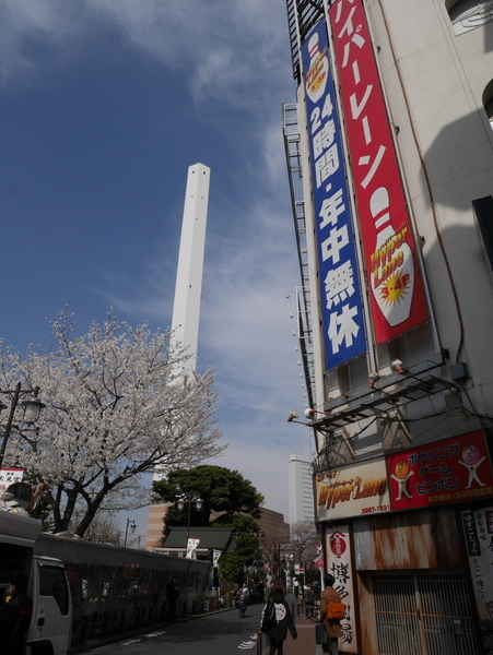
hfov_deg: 56.9
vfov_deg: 71.6
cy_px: 328
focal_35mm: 24
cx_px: 246
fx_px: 455
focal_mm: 12
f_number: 11
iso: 200
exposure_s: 1/640
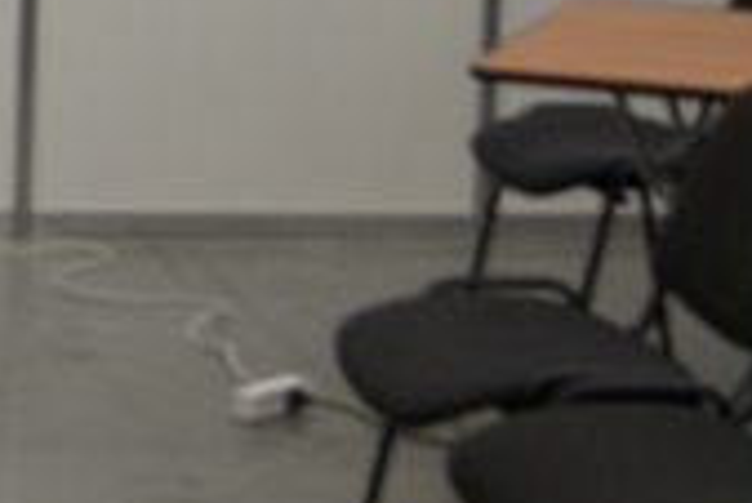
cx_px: -436
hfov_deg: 13.0
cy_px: -187
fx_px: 3094
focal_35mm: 148
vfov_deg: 9.1
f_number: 4.5
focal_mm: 26
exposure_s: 1/50
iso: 250
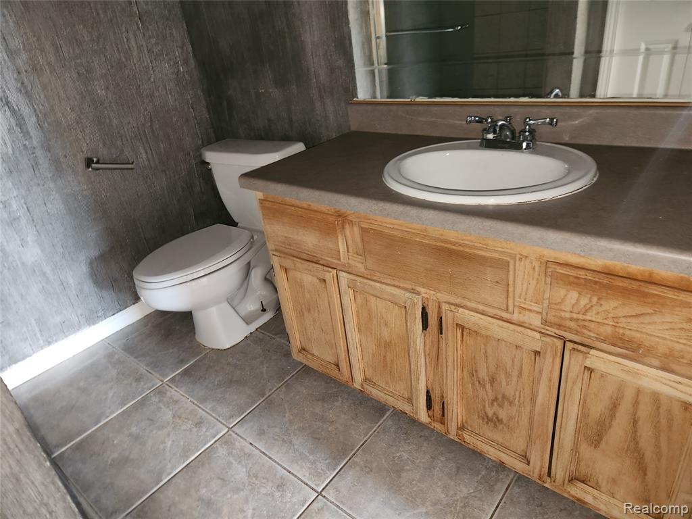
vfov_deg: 58.9
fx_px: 460
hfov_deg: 73.9
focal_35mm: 23
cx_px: 346
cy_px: 260
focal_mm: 5.4
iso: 320
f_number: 1.8
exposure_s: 1/8
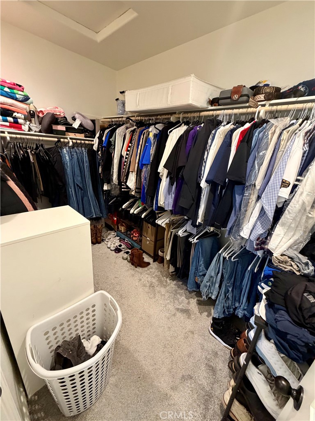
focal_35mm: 14
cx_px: 158
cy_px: 210
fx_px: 170
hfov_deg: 85.7
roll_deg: -3.8
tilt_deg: -20.3
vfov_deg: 102.1
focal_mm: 2.22
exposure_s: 1/60
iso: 400
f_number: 2.2
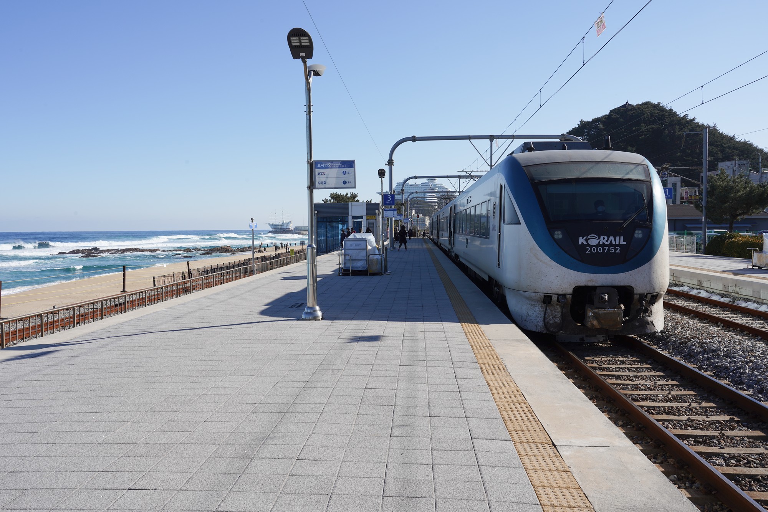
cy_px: 256
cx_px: 384
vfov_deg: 38.9
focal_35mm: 34
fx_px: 725
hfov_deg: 55.8
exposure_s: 1/100
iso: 100
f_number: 16
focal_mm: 34
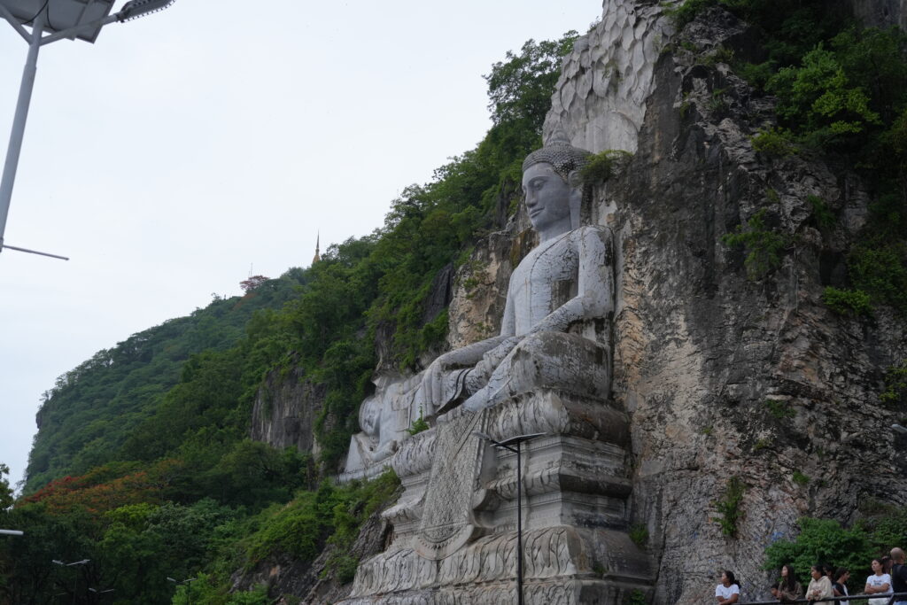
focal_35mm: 44
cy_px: 302
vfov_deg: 30.5
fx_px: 1109
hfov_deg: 44.5
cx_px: 454
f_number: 4
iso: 1250
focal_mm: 44
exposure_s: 1/160
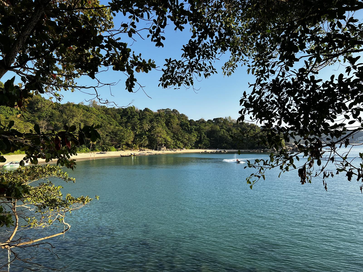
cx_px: 182
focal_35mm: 26
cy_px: 136
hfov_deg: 67.3
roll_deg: +0.6
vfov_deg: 53.1
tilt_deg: +1.8
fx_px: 273
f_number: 1.5
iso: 50
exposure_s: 1/1575
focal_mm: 5.7
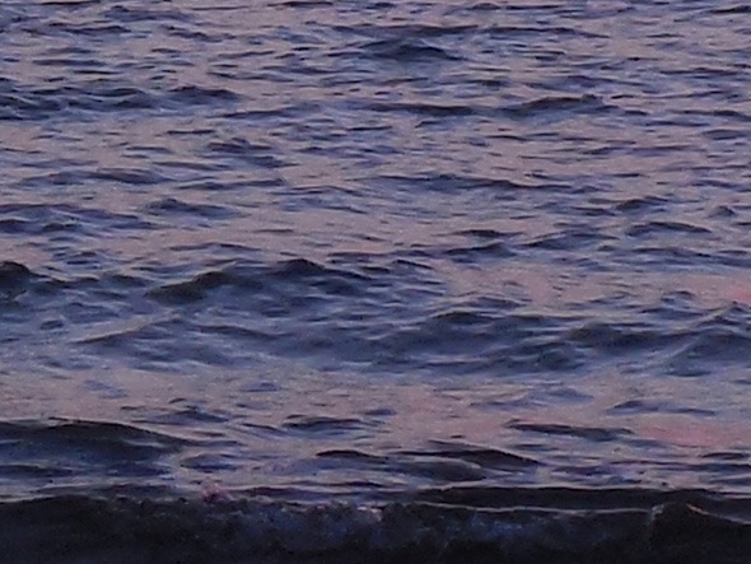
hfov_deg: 5.4
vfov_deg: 4.1
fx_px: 7792
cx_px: -601
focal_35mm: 359
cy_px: -120
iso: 125
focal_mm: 8.2
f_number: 3.8
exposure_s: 1/400
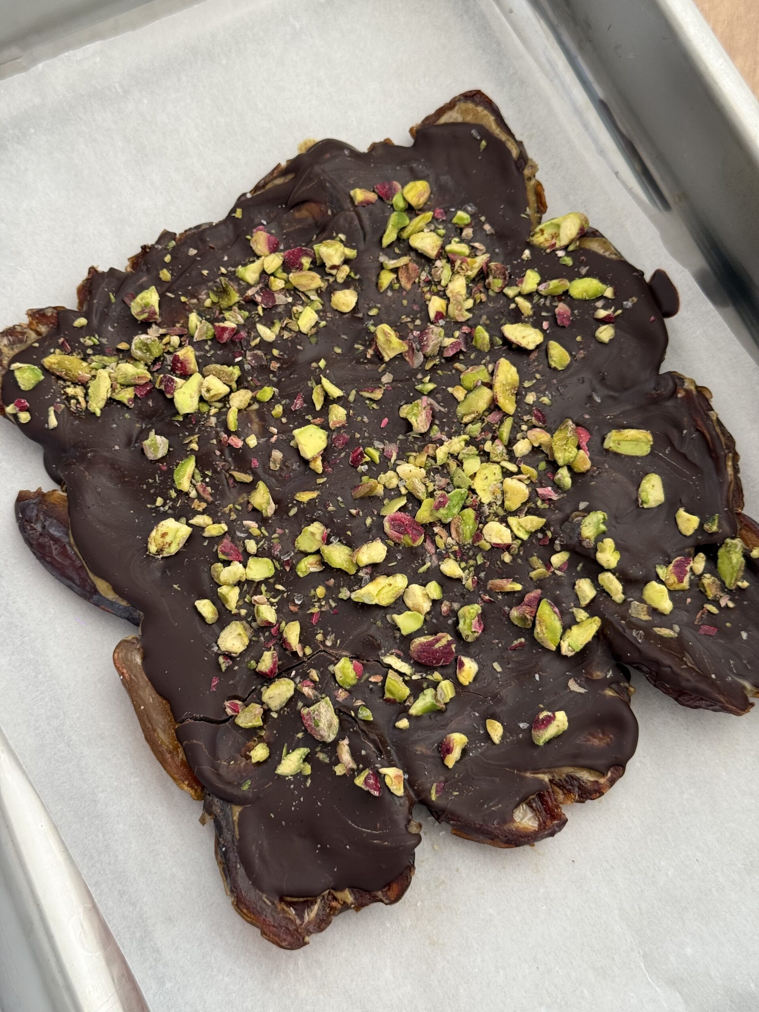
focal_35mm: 48
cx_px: 380
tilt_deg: -72.2
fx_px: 1403
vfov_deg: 39.7
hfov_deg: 30.3
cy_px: 506
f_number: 1.78
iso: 100
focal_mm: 6.76
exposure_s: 1/105
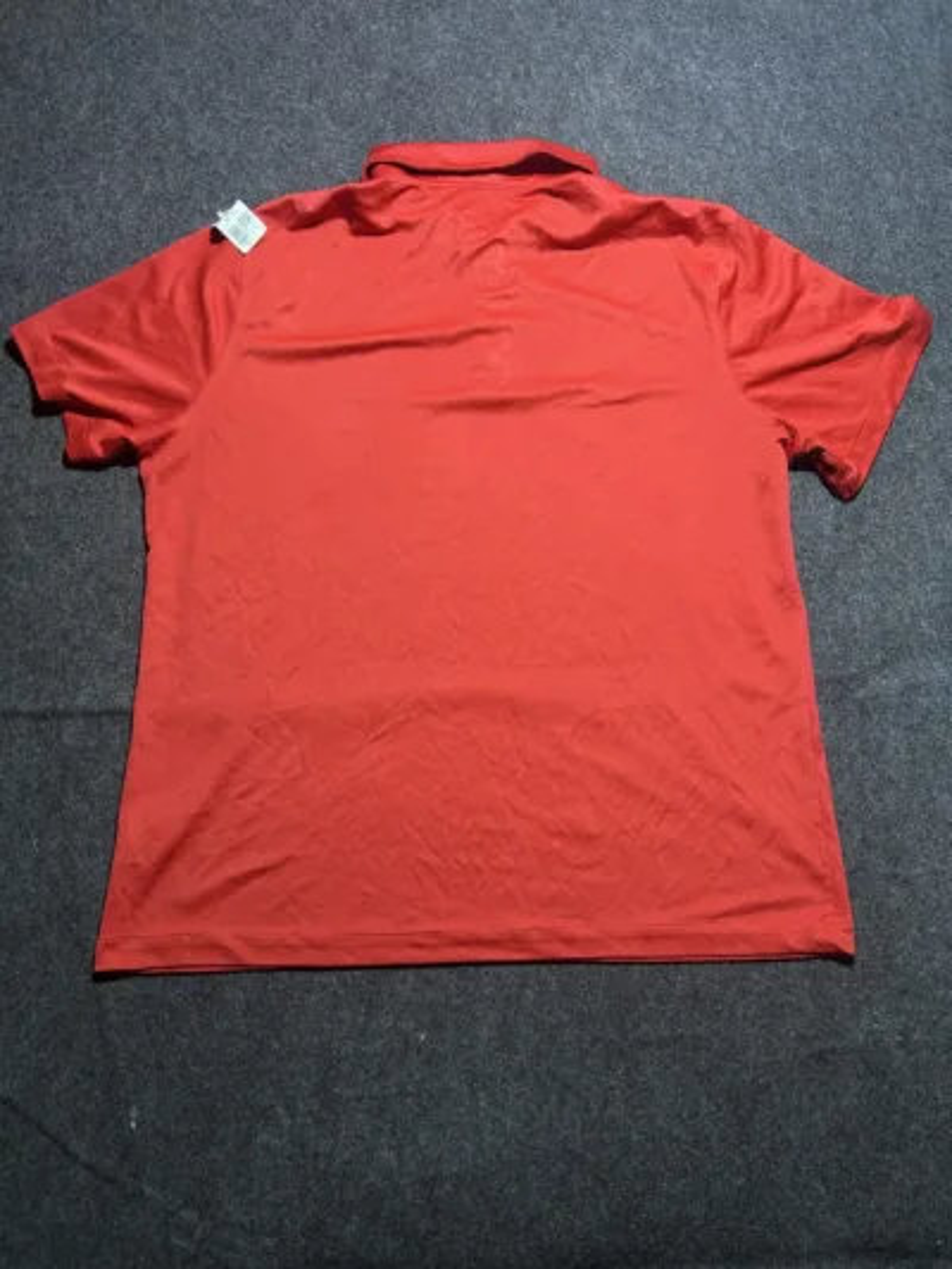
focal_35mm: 26
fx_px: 953
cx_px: 476
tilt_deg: -56.2
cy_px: 634
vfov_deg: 67.3
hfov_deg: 53.1
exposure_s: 1/50
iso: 100
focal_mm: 5.7
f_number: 1.5
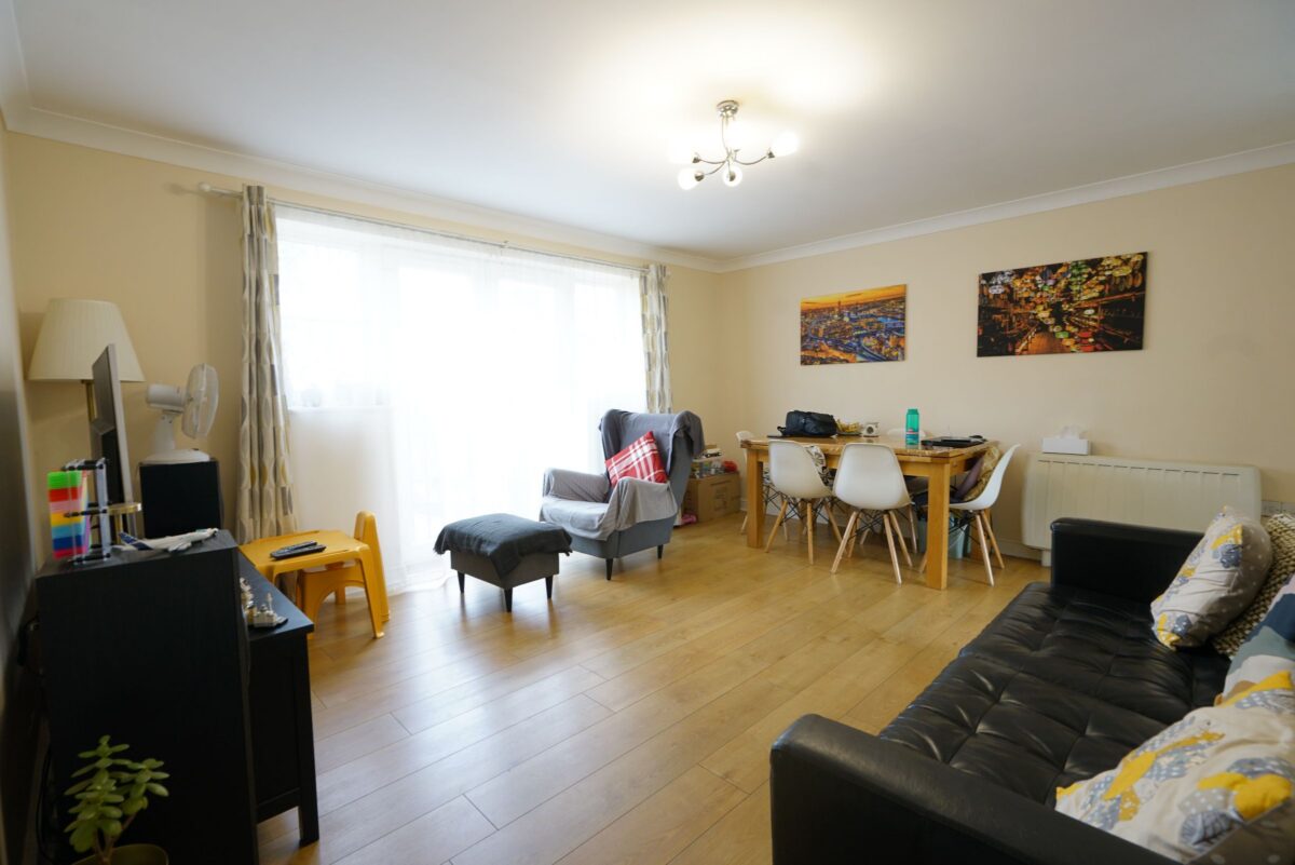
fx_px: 576
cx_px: 648
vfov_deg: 73.8
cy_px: 432
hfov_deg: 96.7
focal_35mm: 16
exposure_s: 1/13
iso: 500
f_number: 5.6
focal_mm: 16
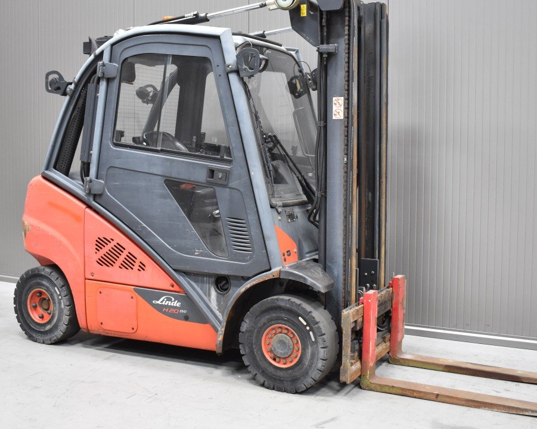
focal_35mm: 45
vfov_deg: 33.4
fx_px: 715
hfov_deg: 41.1
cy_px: 192
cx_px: 234
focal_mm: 24
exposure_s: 1/30
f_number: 4.5
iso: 1250
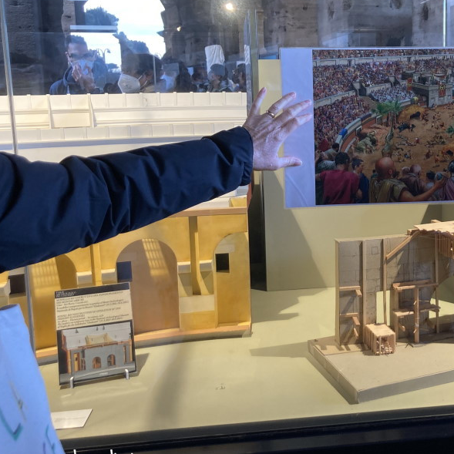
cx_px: 350
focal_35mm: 43
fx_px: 638
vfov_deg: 39.1
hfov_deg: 38.0
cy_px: 192
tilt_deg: -9.2
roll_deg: -0.1
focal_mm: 3.99
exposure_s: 1/63
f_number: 1.8
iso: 80
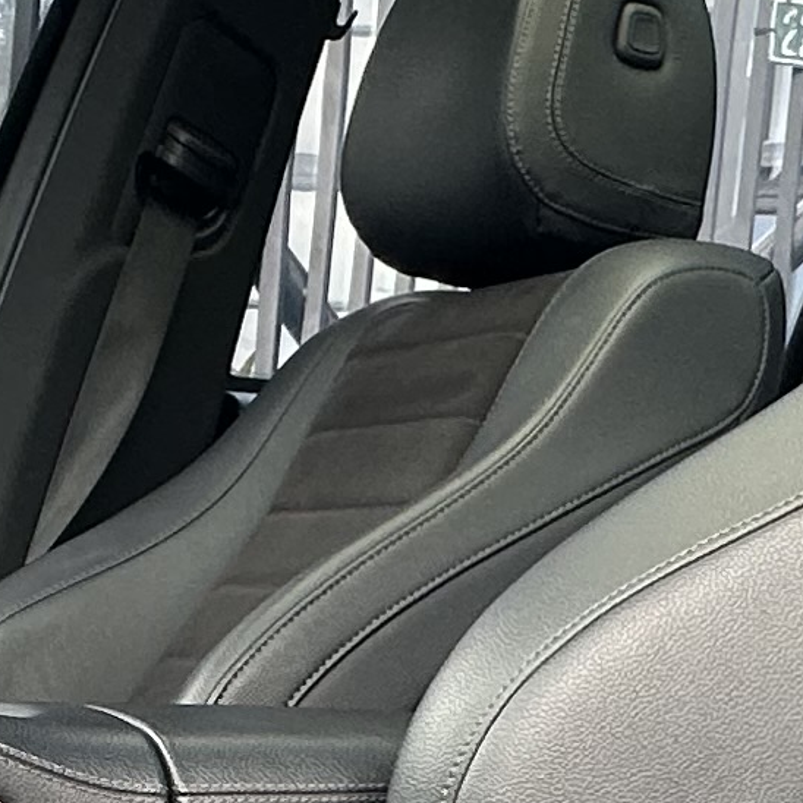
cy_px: 802
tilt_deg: -2.5
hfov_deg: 18.5
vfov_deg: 18.6
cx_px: -44
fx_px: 2388
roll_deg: -6.0
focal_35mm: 91
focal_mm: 2.22
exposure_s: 1/99
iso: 64
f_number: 2.2
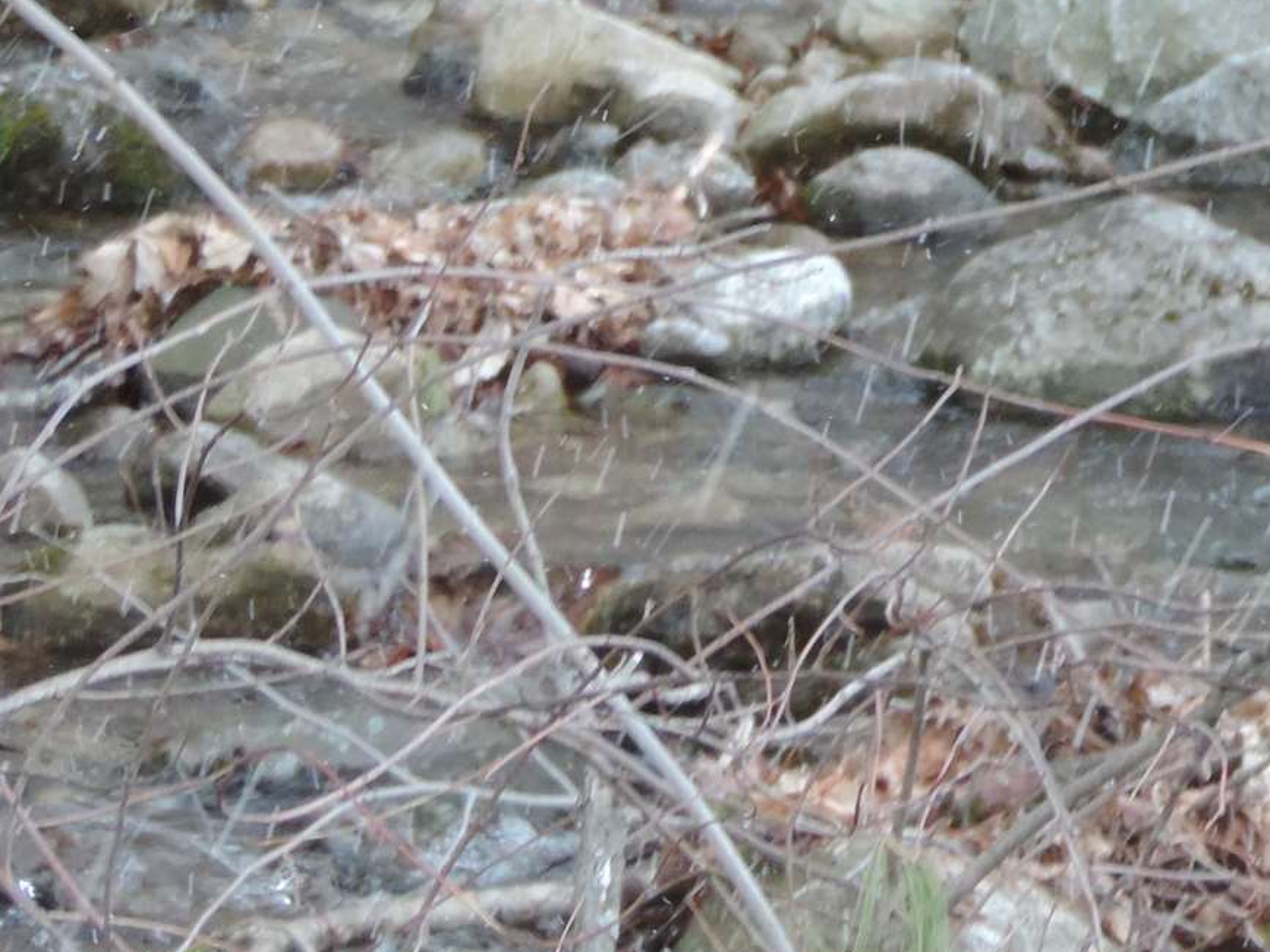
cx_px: 1324
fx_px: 13646
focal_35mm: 372
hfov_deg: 5.3
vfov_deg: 4.0
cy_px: -201
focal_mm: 18.7
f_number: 4.2
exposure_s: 1/100
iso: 160
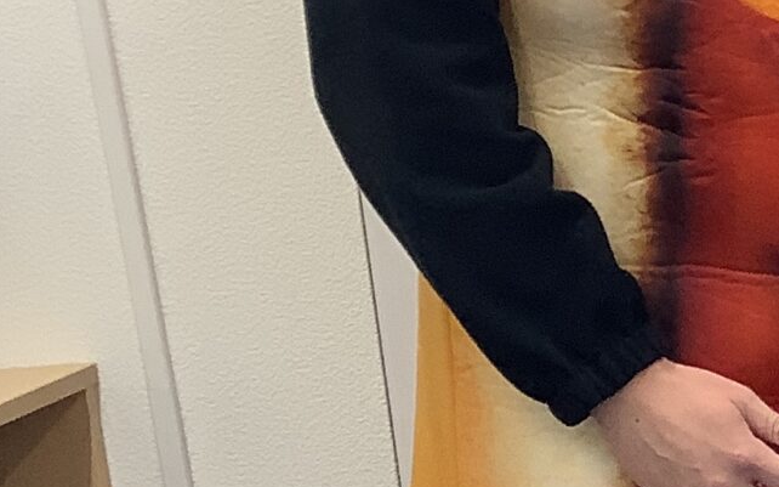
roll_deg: +3.2
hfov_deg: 13.8
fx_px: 2781
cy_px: 387
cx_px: 1506
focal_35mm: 131
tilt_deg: -10.5
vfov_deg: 10.0
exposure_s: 1/120
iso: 100
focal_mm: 3.3
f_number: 2.4
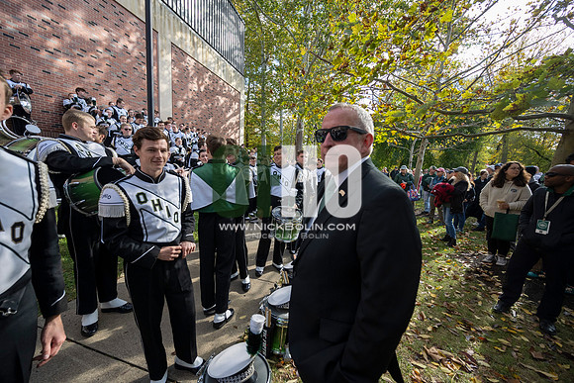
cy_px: 192
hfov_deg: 104.2
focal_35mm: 14
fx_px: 223
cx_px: 287
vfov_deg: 81.2
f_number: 4.5
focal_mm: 14
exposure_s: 1/500
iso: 320
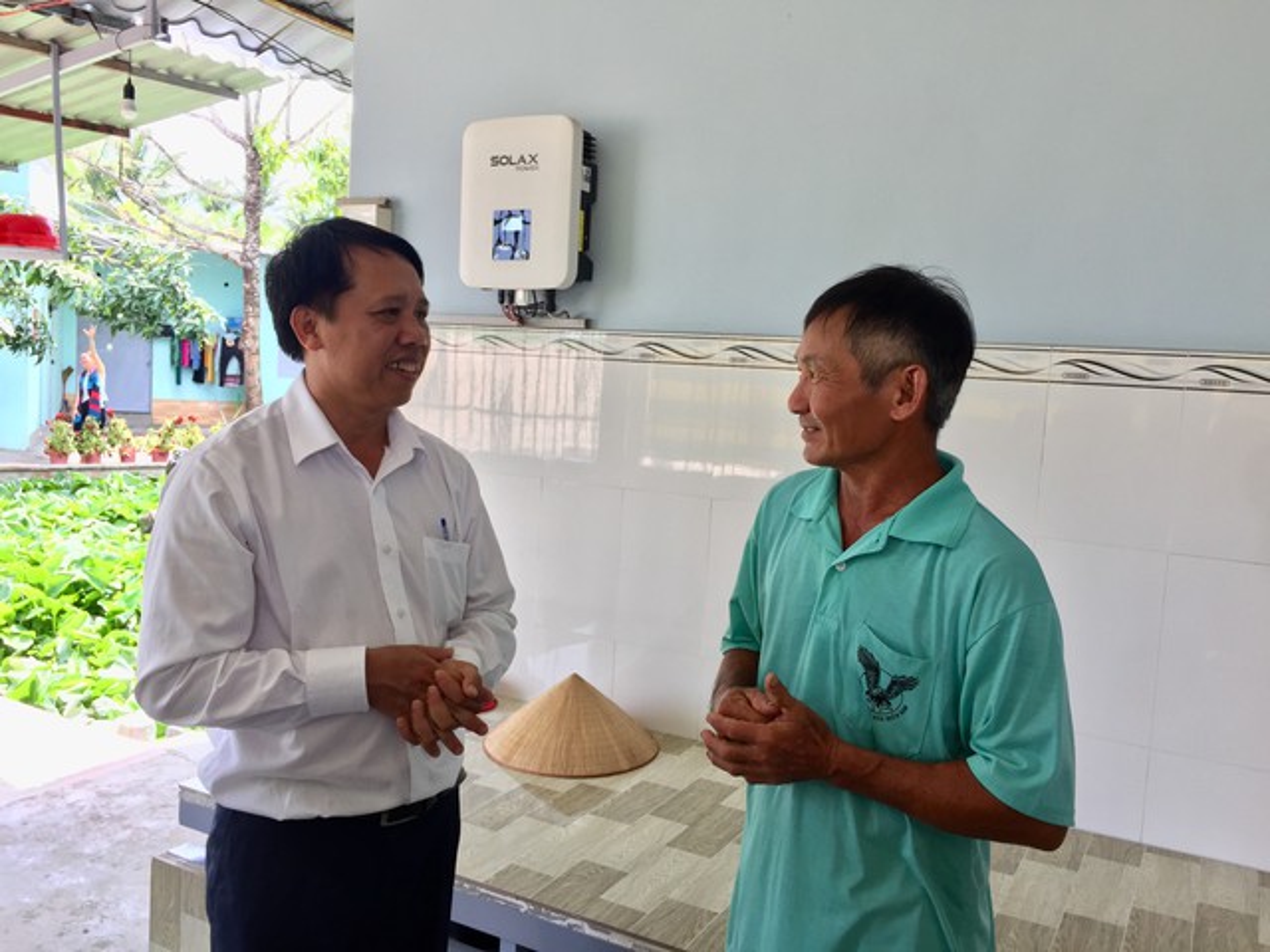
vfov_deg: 48.2
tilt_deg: -5.4
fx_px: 1064
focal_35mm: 29
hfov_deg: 61.7
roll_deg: -3.3
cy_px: 476
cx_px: 635
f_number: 2.2
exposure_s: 1/100
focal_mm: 4.15
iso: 40
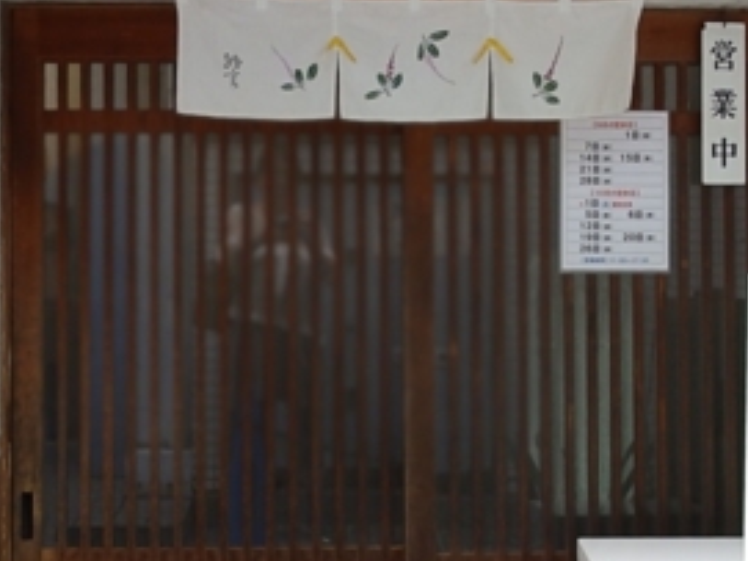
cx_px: 345
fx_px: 1404
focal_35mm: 65
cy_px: 370
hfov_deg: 29.8
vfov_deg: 22.5
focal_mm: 4
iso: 100
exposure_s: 1/30
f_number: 3.4
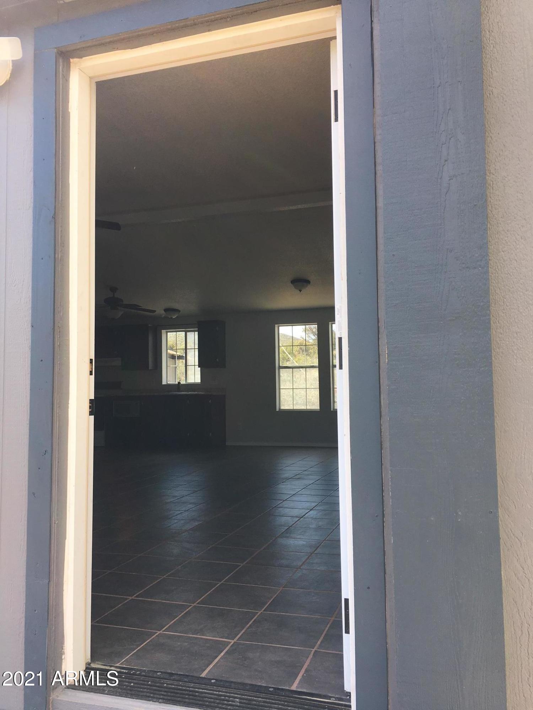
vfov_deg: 61.7
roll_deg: +0.6
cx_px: 266
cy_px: 355
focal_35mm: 29
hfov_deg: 48.2
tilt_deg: +2.9
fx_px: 595
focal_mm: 4.15
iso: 25
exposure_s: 1/336
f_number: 2.2
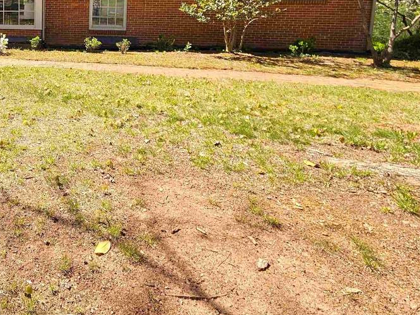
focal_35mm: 25
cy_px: 38
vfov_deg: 49.5
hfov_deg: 57.9
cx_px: 31
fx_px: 303
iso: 50
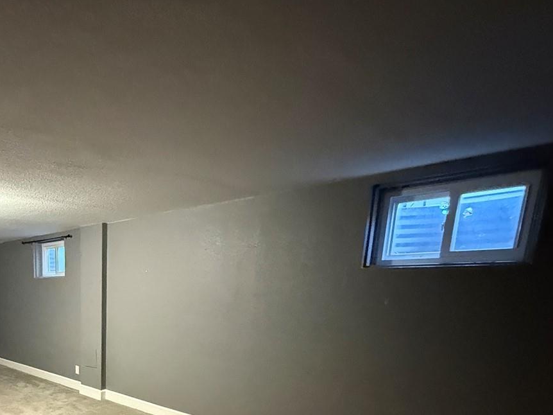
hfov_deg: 59.4
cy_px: 369
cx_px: 76
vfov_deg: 47.9
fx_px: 415
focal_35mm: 26
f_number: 2.2
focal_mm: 2.22
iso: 1250
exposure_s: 1/40
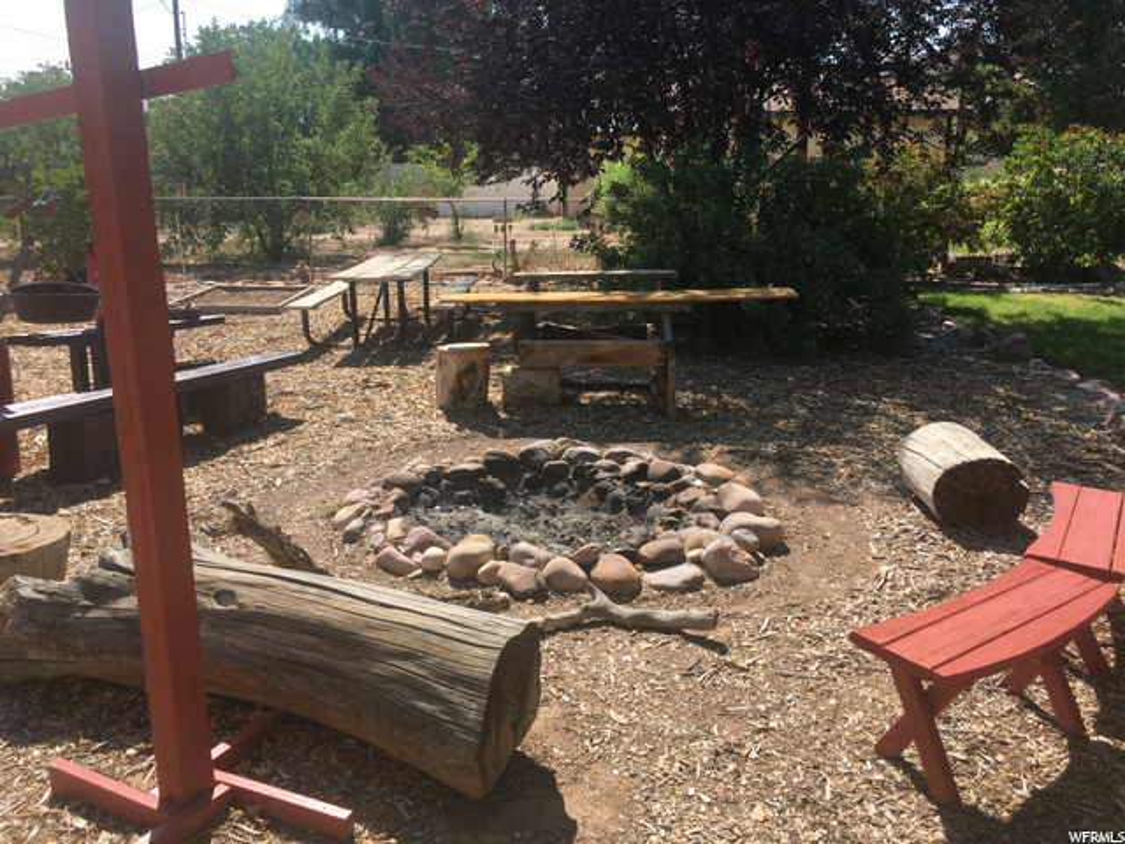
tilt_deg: -13.3
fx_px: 942
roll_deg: -0.1
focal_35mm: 29
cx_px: 562
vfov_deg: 48.2
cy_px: 422
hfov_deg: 61.7
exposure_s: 1/950
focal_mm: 4.15
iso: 25
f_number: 2.2
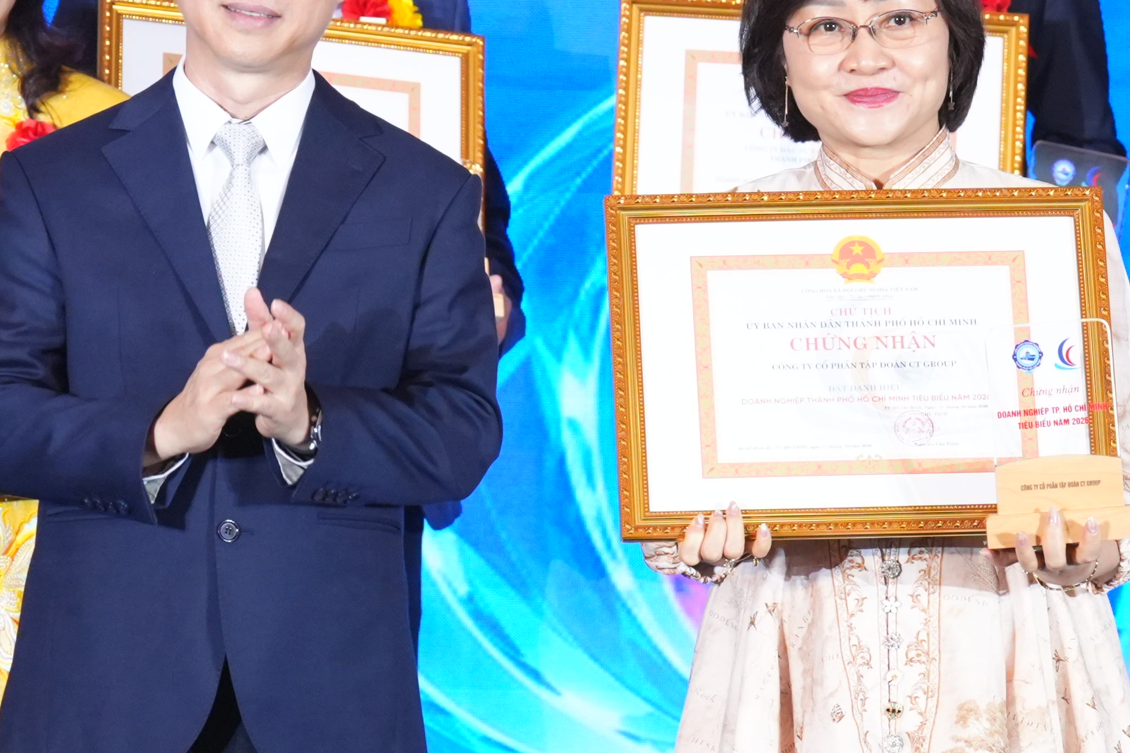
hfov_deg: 5.3
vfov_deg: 3.5
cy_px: 62
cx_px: 760
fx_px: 12179
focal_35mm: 388
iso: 2000
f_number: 5.6
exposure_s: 1/400
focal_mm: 114
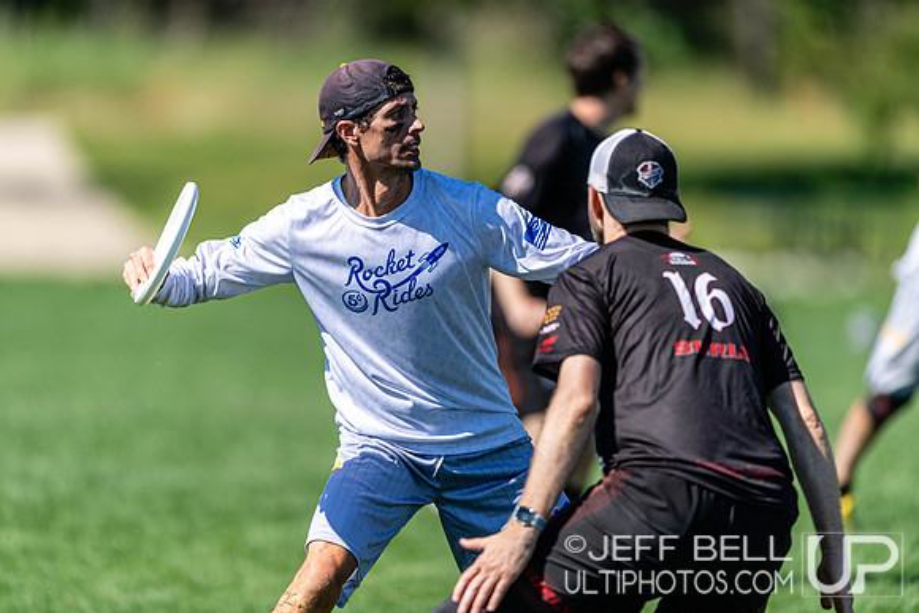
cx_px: 460
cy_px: 306
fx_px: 10213
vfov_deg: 3.4
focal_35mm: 400
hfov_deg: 5.2
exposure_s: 1/2500
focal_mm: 400
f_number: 2.8
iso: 100
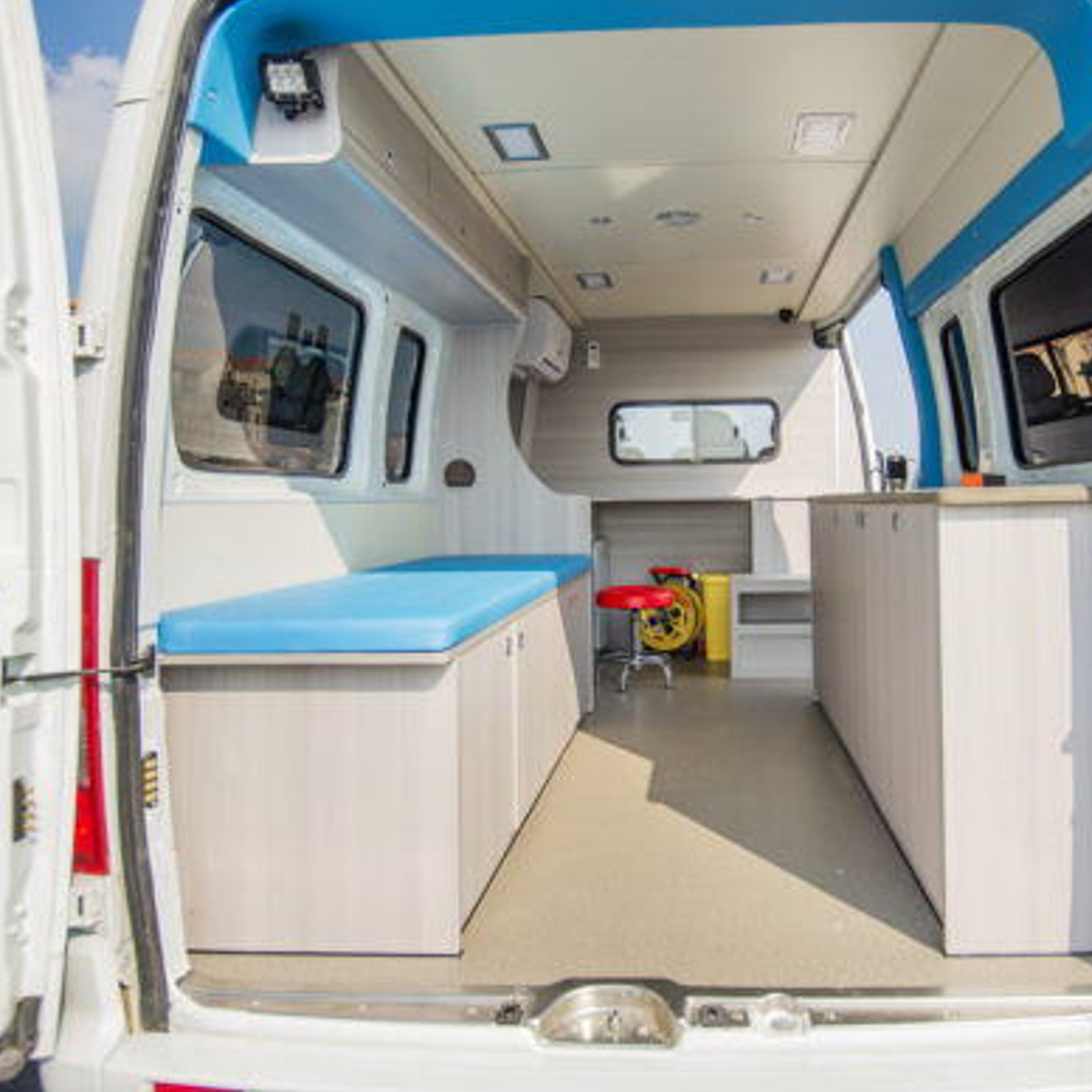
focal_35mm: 25
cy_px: 533
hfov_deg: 61.8
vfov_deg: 62.9
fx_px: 892
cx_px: 701
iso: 100
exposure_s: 1/800
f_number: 4
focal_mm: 19
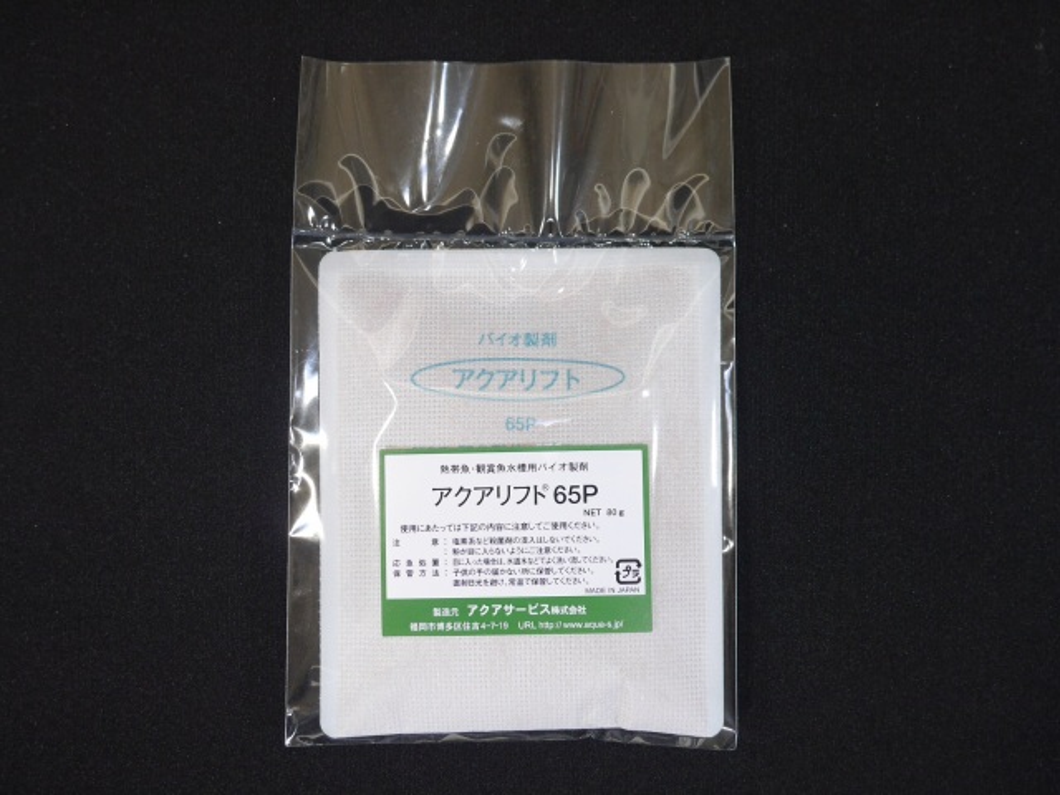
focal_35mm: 50
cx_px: 530
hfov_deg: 38.2
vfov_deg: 29.1
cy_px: 398
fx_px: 1531
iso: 640
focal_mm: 25
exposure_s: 1/60
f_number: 5.3
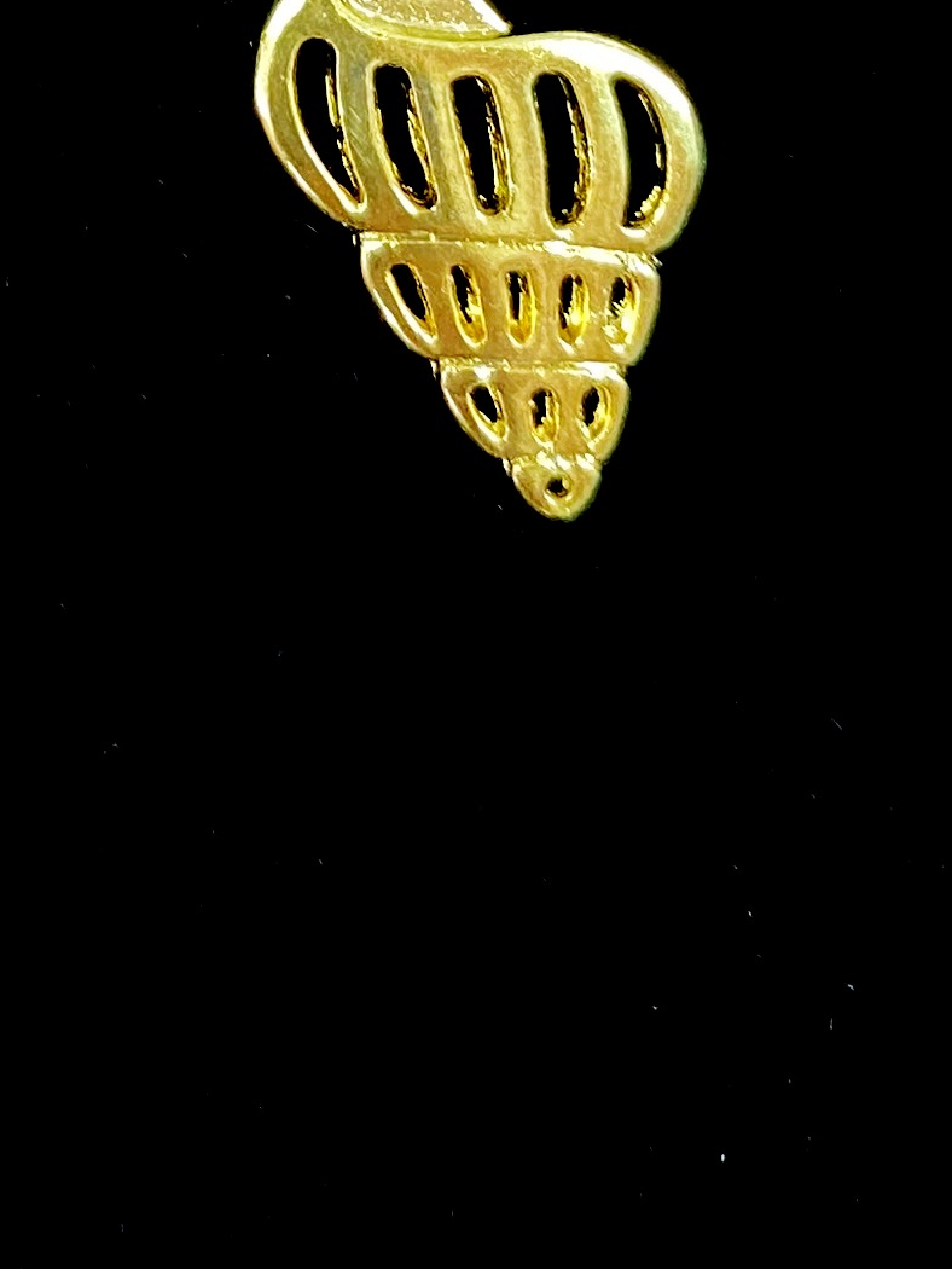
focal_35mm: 96
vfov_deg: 18.3
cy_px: -613
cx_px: -327
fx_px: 3519
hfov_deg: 14.7
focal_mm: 4.25
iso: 200
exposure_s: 1/50
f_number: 1.8
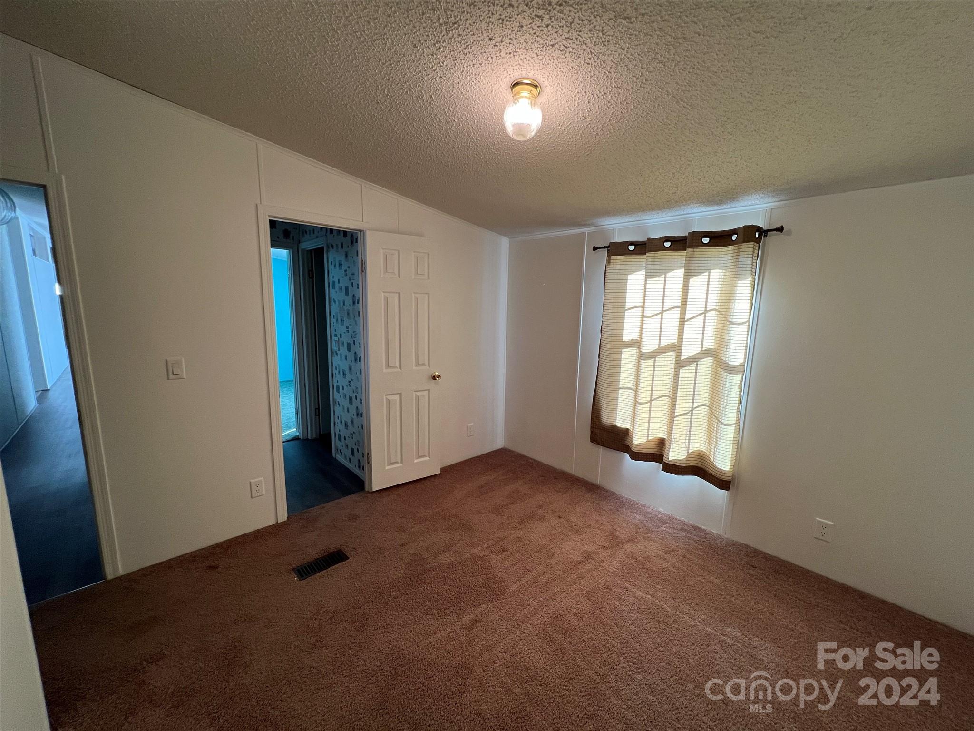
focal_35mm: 13
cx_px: 487
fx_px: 366
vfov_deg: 89.9
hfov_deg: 106.2
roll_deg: -1.0
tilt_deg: -9.2
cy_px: 366
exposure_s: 1/120
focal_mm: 1.57
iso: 160
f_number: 1.8
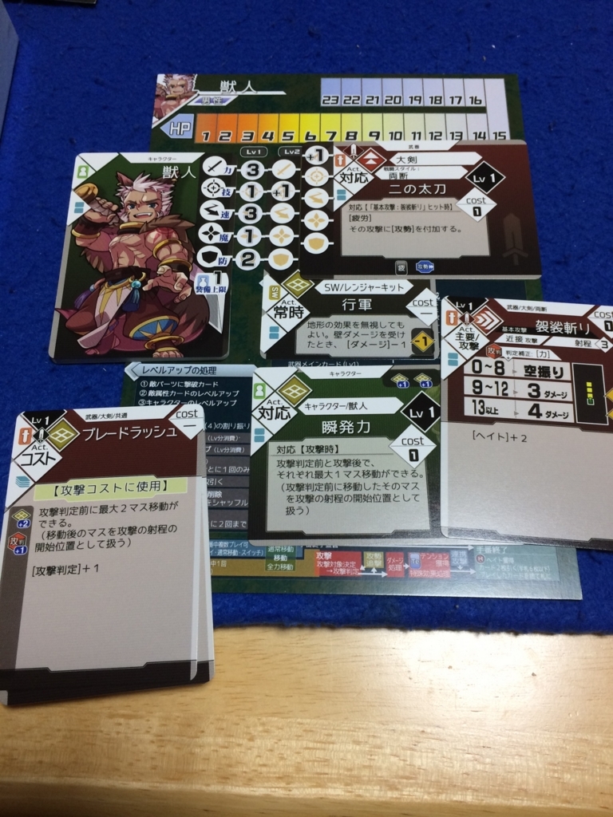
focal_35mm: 29
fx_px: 685
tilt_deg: -69.4
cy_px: 408
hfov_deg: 48.2
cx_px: 306
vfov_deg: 61.7
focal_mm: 4.15
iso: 80
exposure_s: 1/30
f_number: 2.2
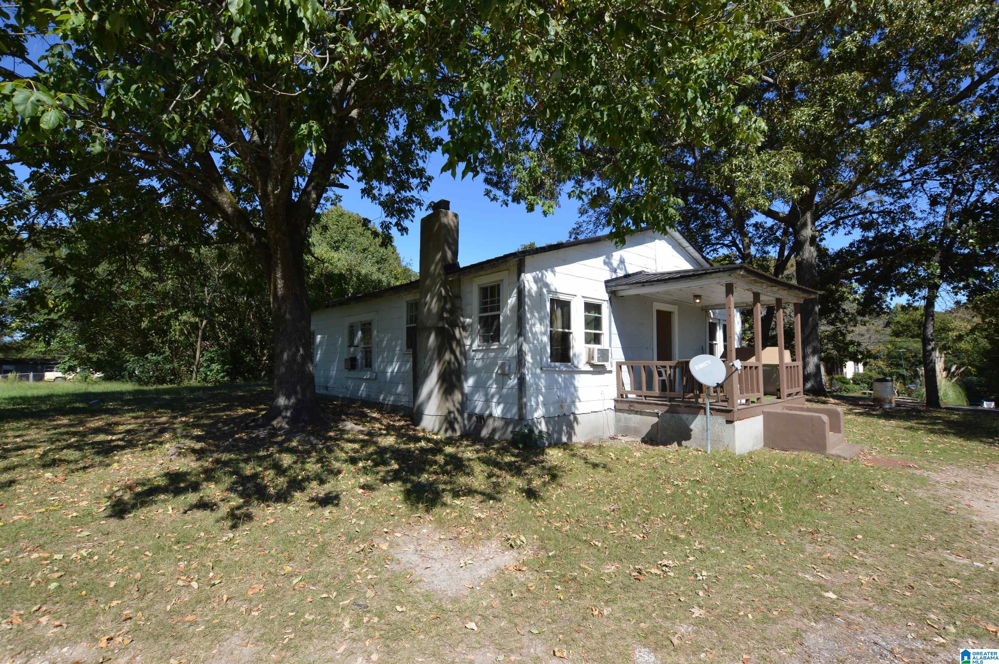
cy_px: 332
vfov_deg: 77.2
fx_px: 416
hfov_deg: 100.4
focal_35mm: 15
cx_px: 500
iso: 100
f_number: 8
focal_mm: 10
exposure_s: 1/200
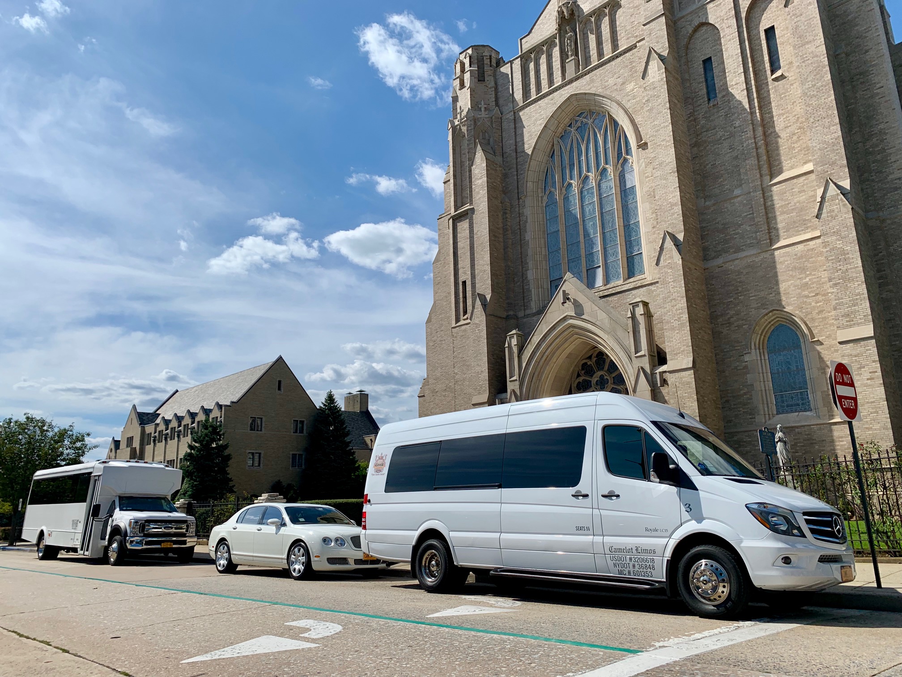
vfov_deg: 53.1
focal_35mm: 26
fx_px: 677
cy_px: 338
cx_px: 451
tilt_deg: +14.6
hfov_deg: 67.3
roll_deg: +1.8
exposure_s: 1/4464
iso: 25
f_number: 1.8
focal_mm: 4.25
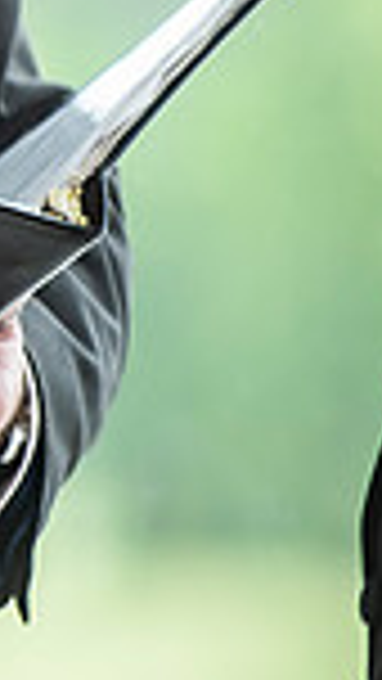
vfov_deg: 2.6
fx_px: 14776
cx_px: -804
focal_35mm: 821
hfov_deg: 1.5
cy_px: 20
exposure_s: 1/250
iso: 320
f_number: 2.8
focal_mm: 200
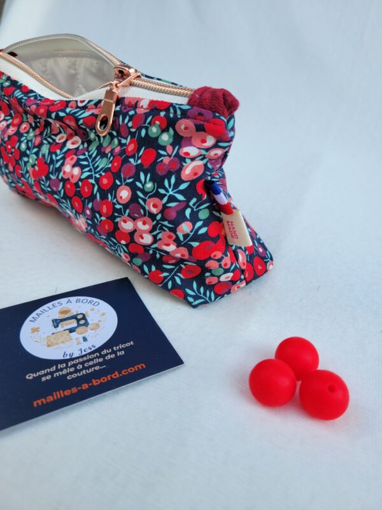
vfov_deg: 67.3
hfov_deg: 53.1
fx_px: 383
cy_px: 255
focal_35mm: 26
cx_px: 191
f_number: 1.8
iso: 40
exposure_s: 1/159
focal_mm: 5.4
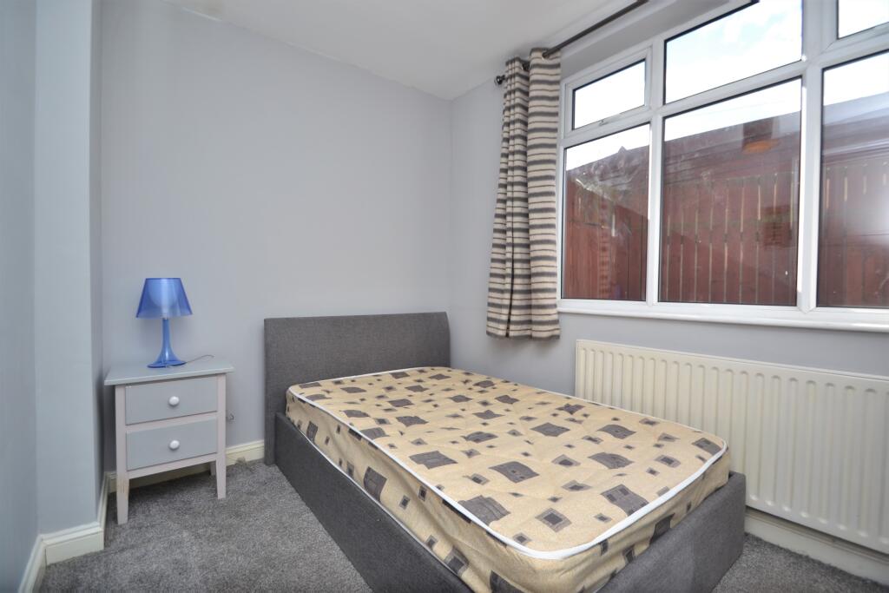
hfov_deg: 100.4
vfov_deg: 77.3
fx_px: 370
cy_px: 296
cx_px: 444
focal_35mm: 15
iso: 100
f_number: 3.5
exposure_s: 1/250
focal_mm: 10
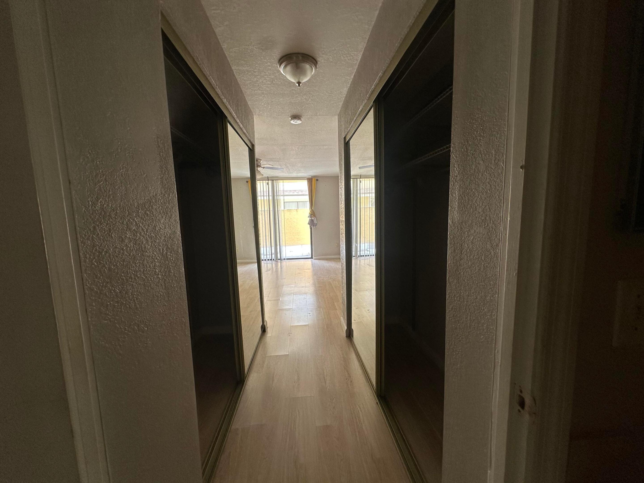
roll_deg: +0.7
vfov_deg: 85.7
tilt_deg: -5.4
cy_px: 242
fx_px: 260
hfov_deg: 102.1
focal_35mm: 14
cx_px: 322
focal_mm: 2.22
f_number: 2.2
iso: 100
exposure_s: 1/99
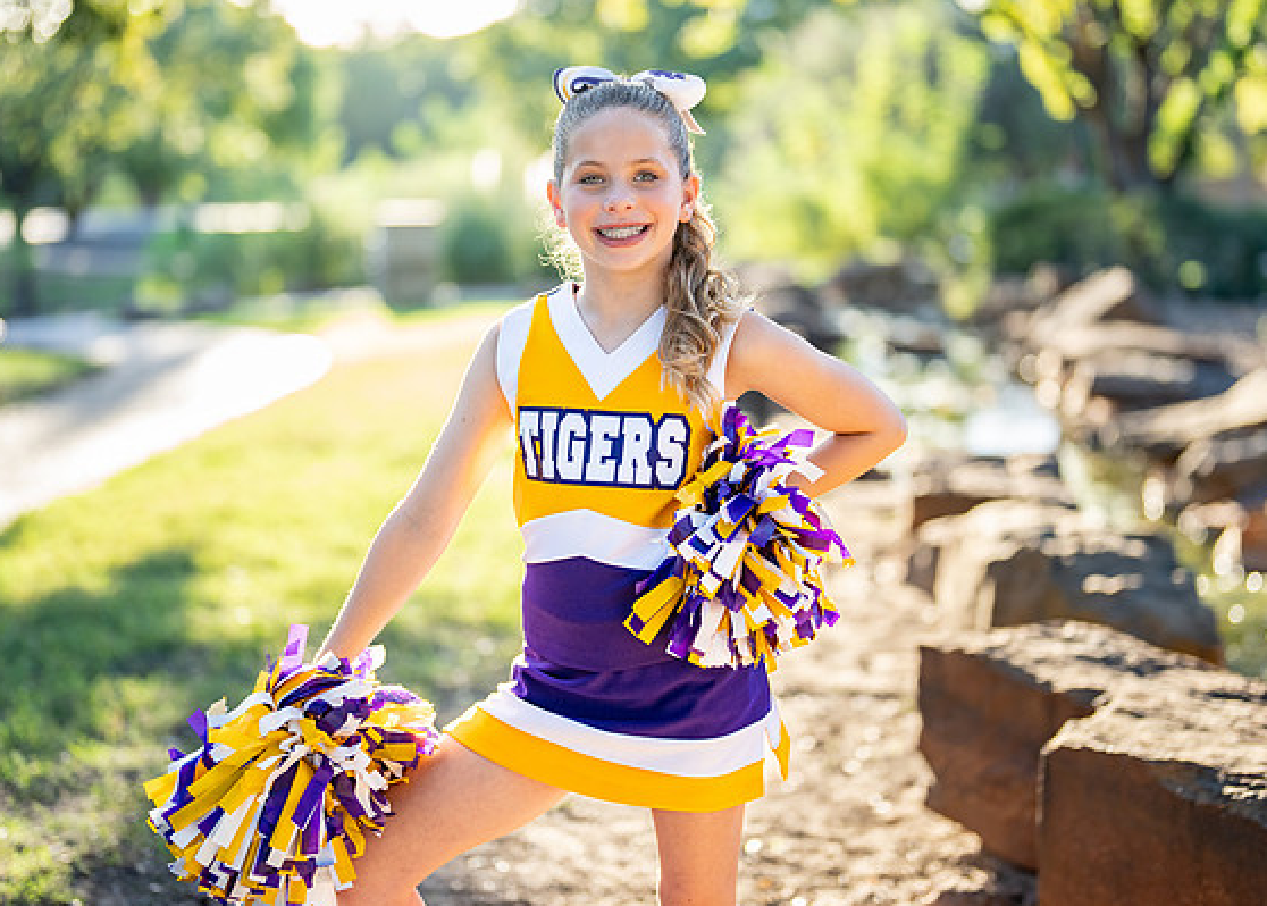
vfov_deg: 23.7
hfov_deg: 32.7
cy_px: 420
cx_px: 644
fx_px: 2160
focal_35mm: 60
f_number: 1.2
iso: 250
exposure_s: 1/1000
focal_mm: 50
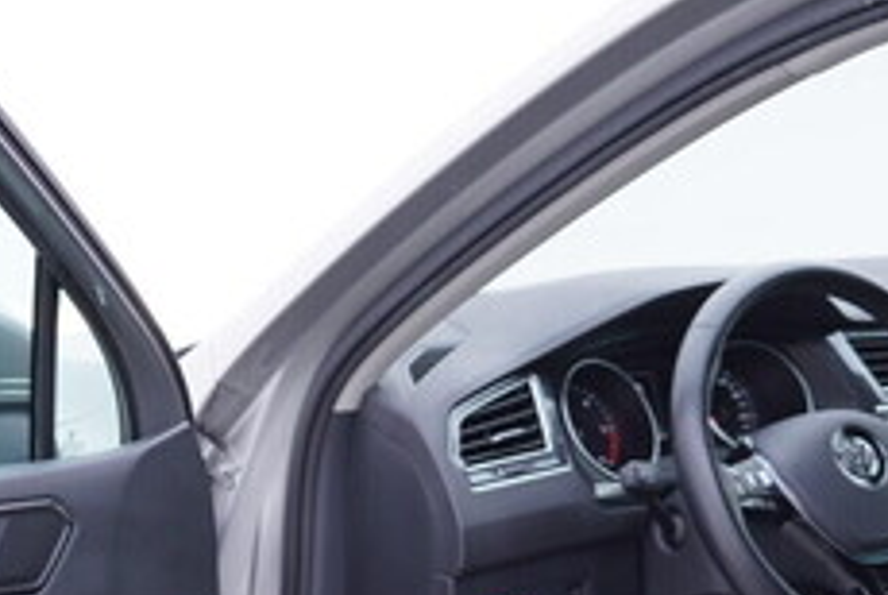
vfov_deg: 15.5
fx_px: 2124
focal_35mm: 86
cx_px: 363
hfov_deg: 23.6
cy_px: 678
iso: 125
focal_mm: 24
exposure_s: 1/40
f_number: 2.8
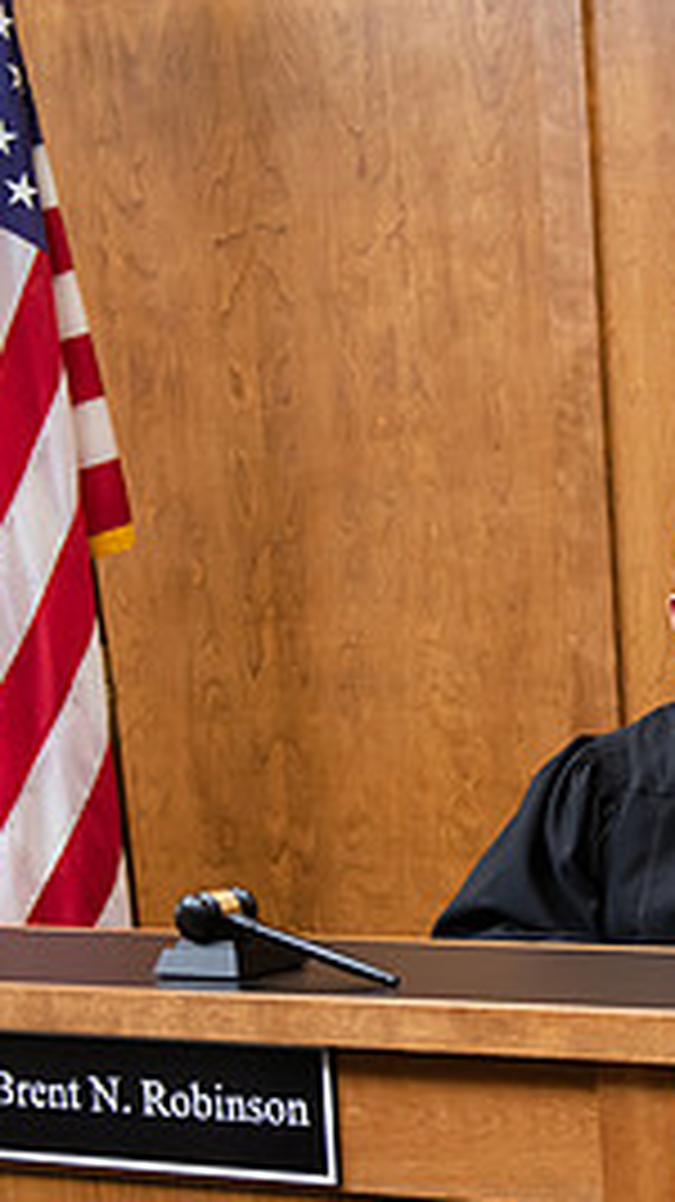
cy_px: 817
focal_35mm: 91
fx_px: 2898
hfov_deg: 12.6
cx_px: 1030
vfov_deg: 23.3
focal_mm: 40
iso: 1000
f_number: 3.2
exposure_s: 1/200
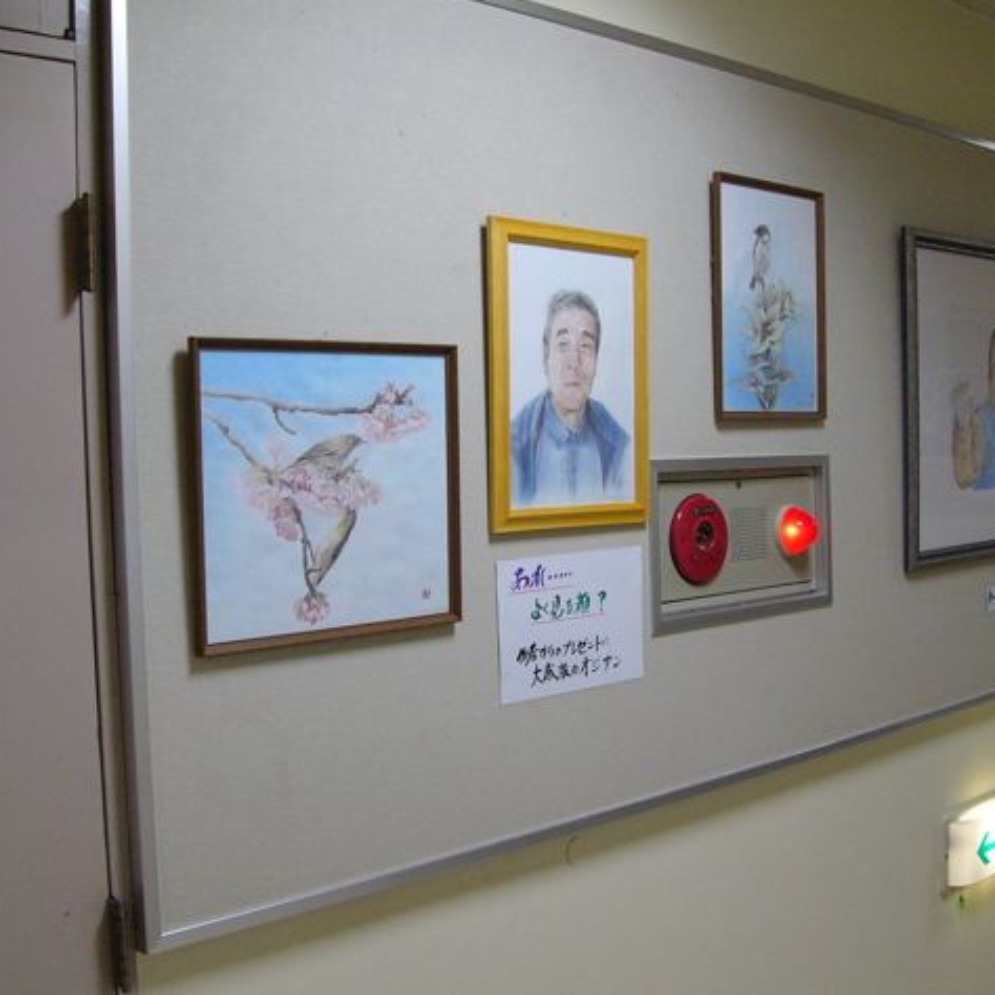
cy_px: 493
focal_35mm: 43
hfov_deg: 39.1
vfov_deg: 39.2
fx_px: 1398
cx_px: 539
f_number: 2.8
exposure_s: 1/30
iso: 200
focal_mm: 6
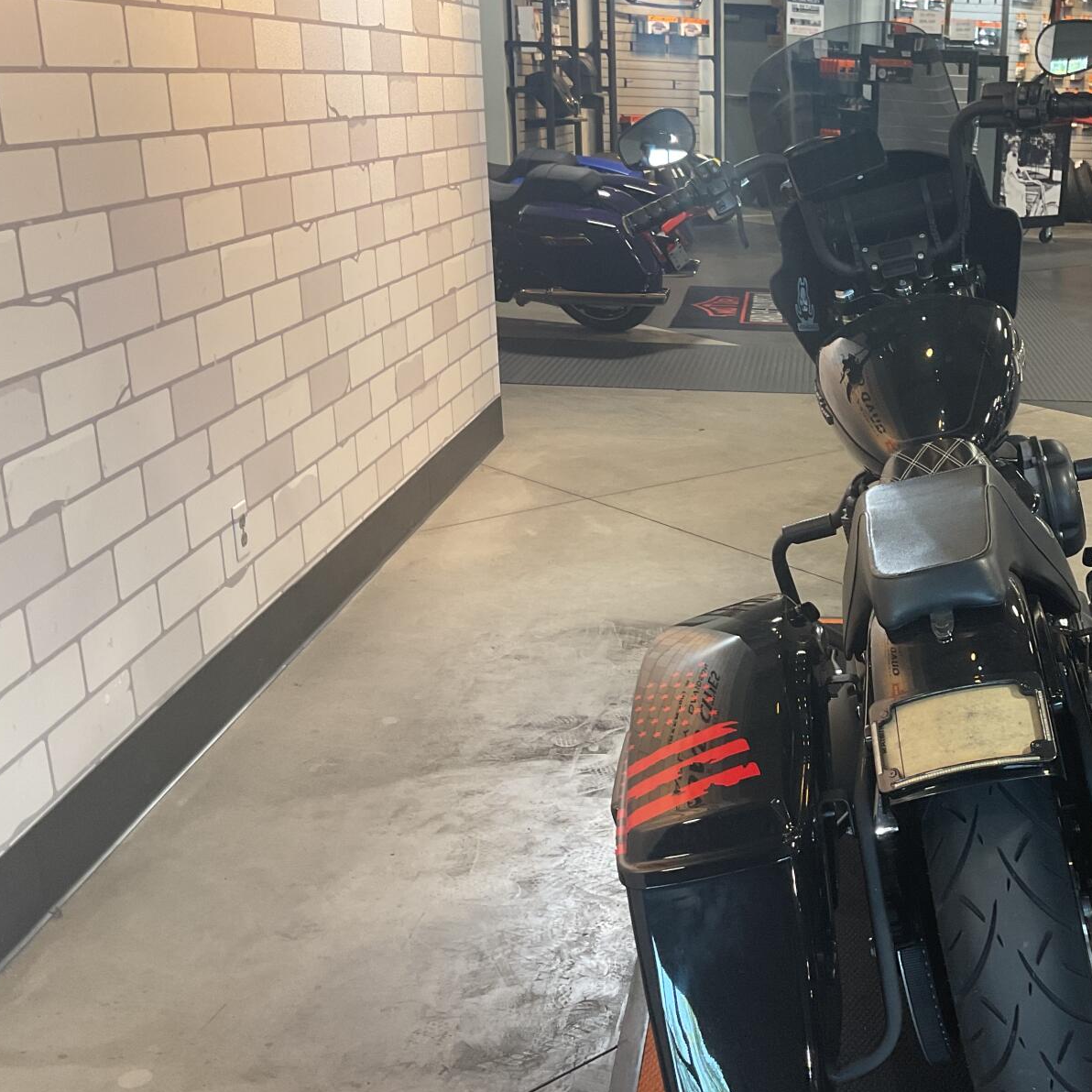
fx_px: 1535
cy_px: 639
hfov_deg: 37.5
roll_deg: -1.5
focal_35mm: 43
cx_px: 906
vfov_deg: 39.0
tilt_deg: -20.8
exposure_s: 1/50
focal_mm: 3
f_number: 1.8
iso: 80
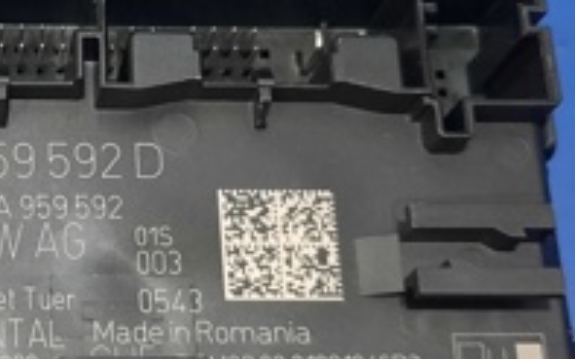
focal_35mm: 86
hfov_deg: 23.1
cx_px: -3
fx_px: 1347
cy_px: 187
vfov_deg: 15.2
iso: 320
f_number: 2
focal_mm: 4.6
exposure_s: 1/33
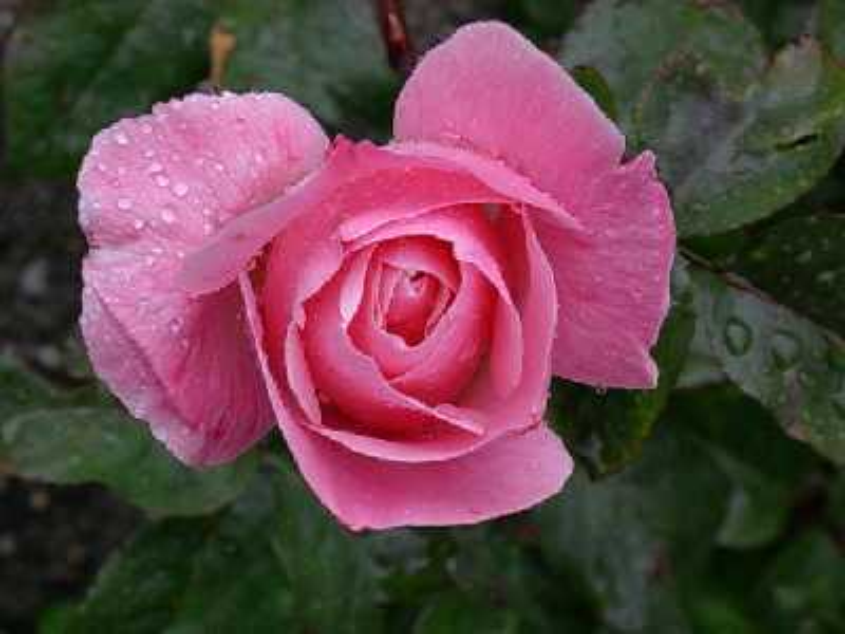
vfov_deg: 13.3
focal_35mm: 111
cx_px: 422
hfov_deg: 17.7
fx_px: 2710
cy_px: 317
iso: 70
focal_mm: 16.8
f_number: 4.8
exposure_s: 1/102
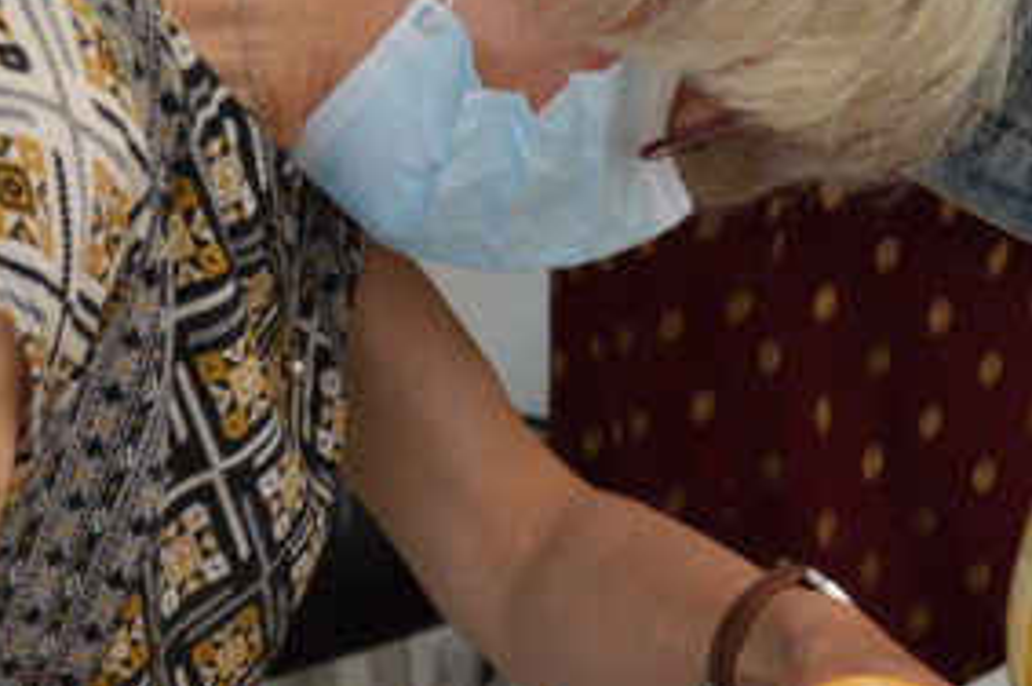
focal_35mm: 114
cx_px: 686
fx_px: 3264
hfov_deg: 17.9
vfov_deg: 12.0
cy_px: 505
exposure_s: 1/100
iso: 400
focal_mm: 28
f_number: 5
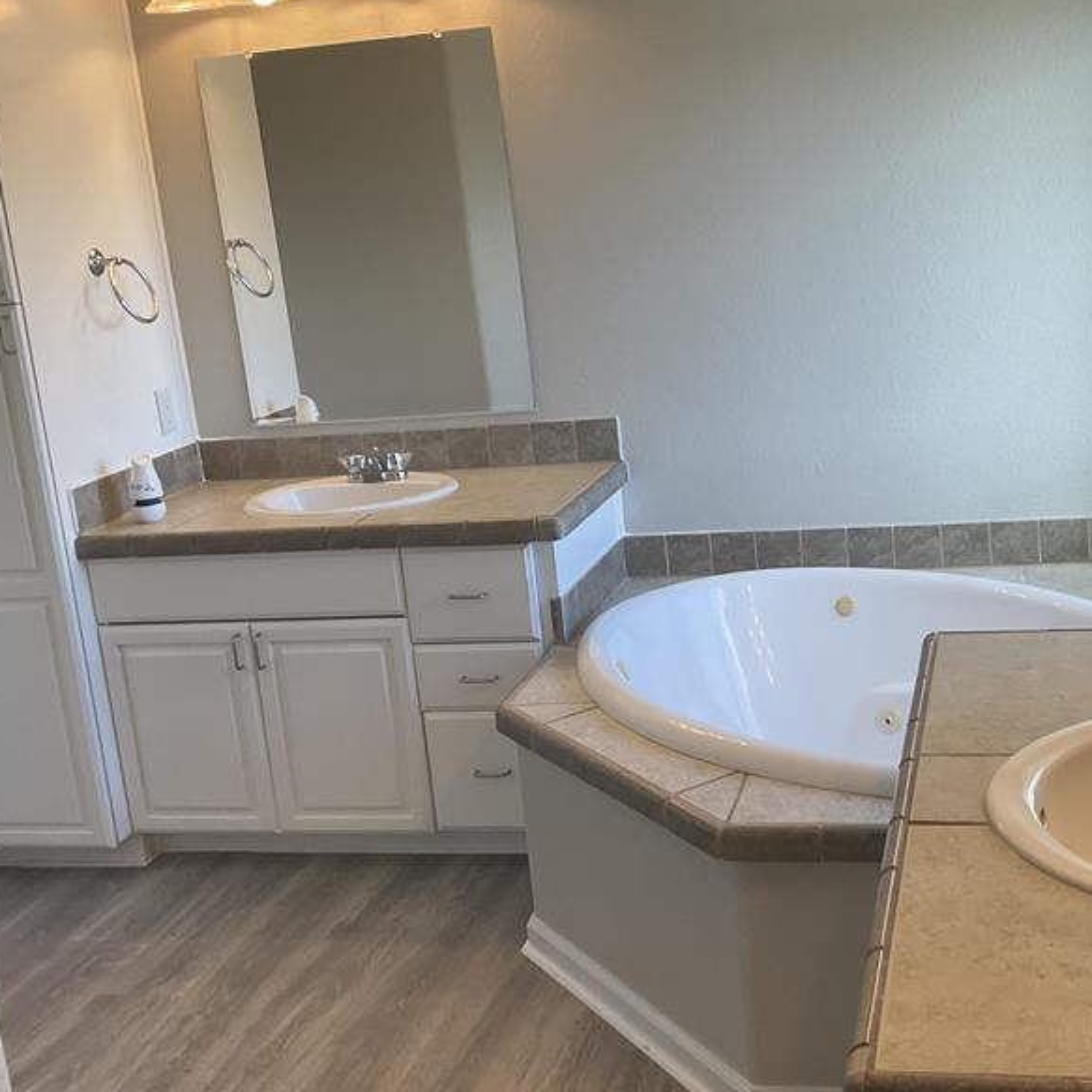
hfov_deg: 37.3
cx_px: 678
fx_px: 1606
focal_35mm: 45
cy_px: 493
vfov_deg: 37.5
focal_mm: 3
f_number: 1.8
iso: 40
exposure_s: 1/120
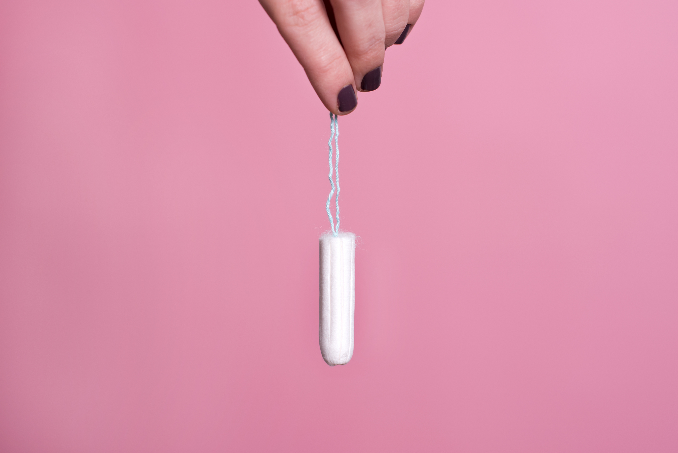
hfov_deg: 39.6
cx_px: 339
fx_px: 942
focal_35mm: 50
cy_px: 226
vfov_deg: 27.0
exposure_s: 1/125
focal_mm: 50
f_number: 3.2
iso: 100
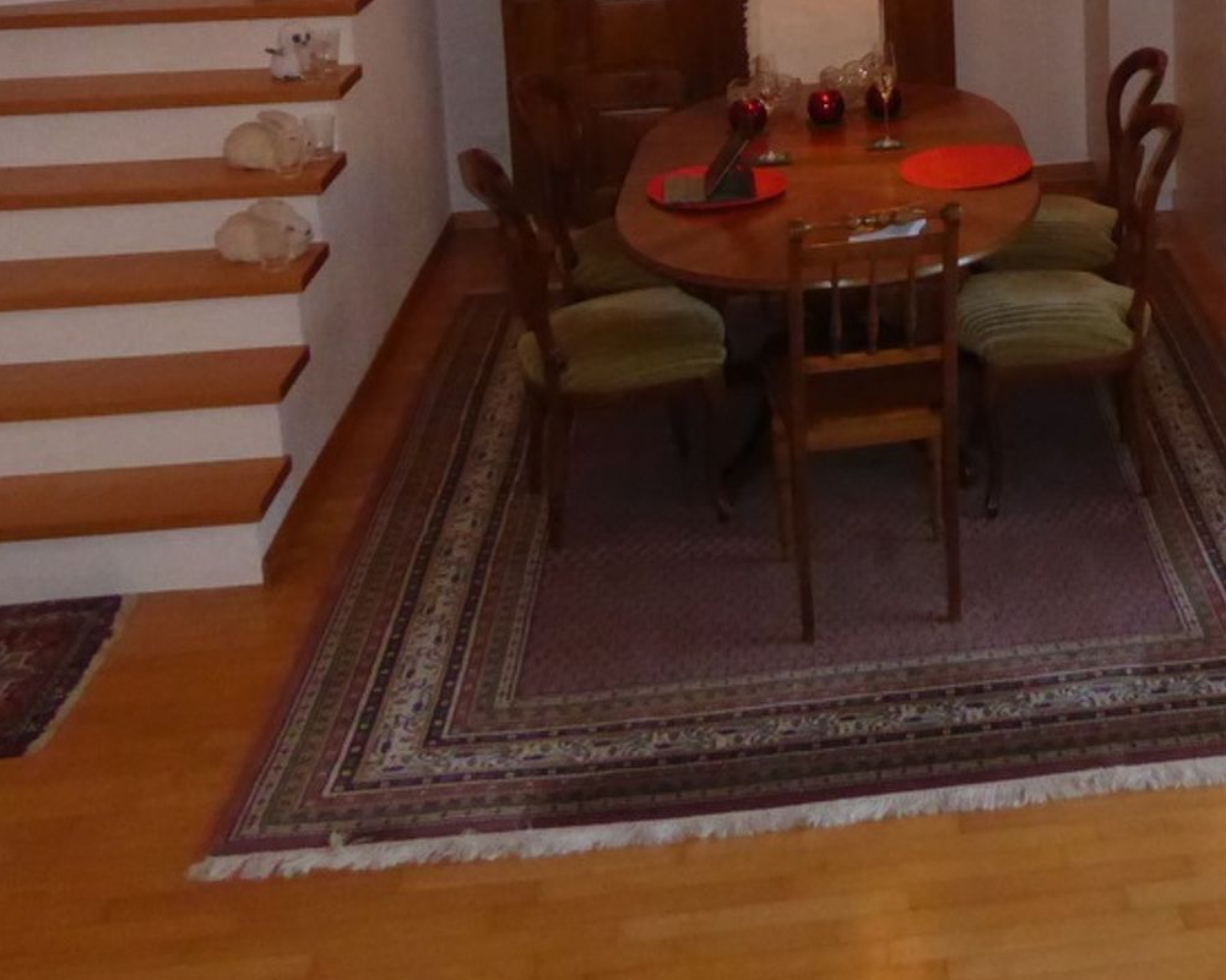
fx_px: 1742
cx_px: 1084
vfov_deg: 29.9
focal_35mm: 48
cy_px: 75
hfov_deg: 36.6
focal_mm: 4.3
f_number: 4.5
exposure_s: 1/60
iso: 800
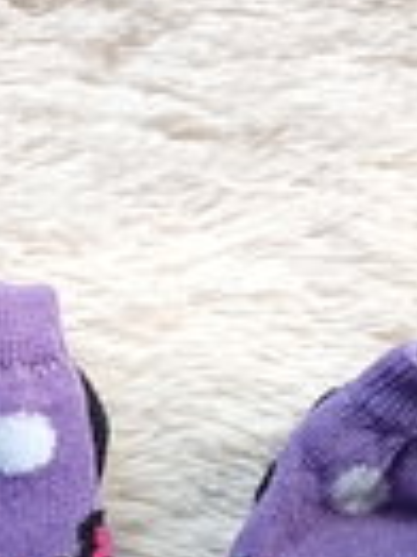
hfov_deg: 12.9
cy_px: 899
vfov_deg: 16.0
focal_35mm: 110
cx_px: -153
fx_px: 1770
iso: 53
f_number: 1.8
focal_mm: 3.98
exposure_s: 1/50
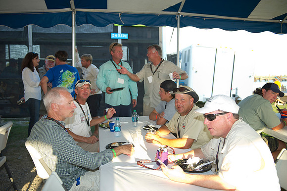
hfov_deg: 55.8
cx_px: 144
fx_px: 271
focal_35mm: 34
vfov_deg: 38.8
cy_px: 96
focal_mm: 34
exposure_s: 1/200
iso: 125
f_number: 2.8
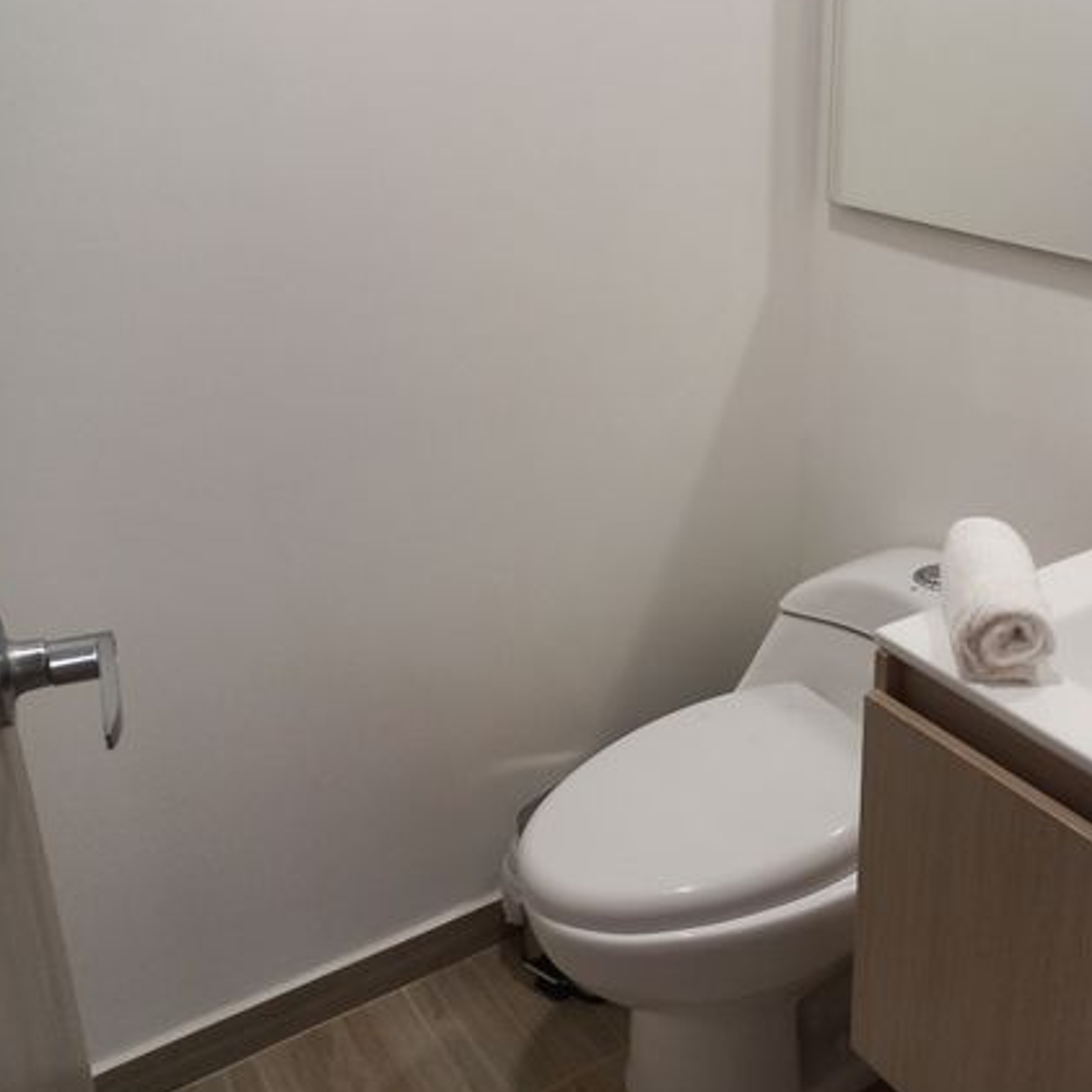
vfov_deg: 47.1
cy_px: 485
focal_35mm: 35
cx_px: 798
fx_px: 1249
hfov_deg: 45.8
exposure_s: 1/33
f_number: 1.8
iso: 200
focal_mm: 4.6
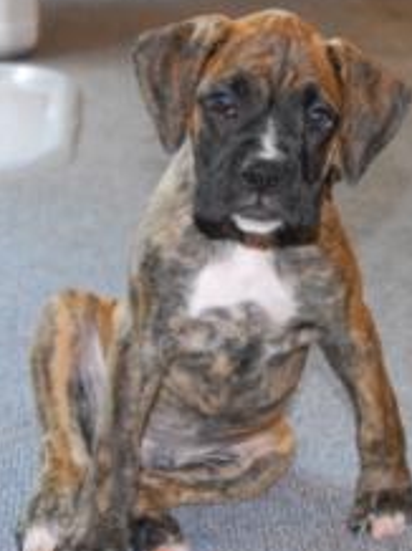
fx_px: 1511
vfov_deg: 20.7
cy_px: 240
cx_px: 301
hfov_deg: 15.5
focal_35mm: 95
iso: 1600
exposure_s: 1/30
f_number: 5.6
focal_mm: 32
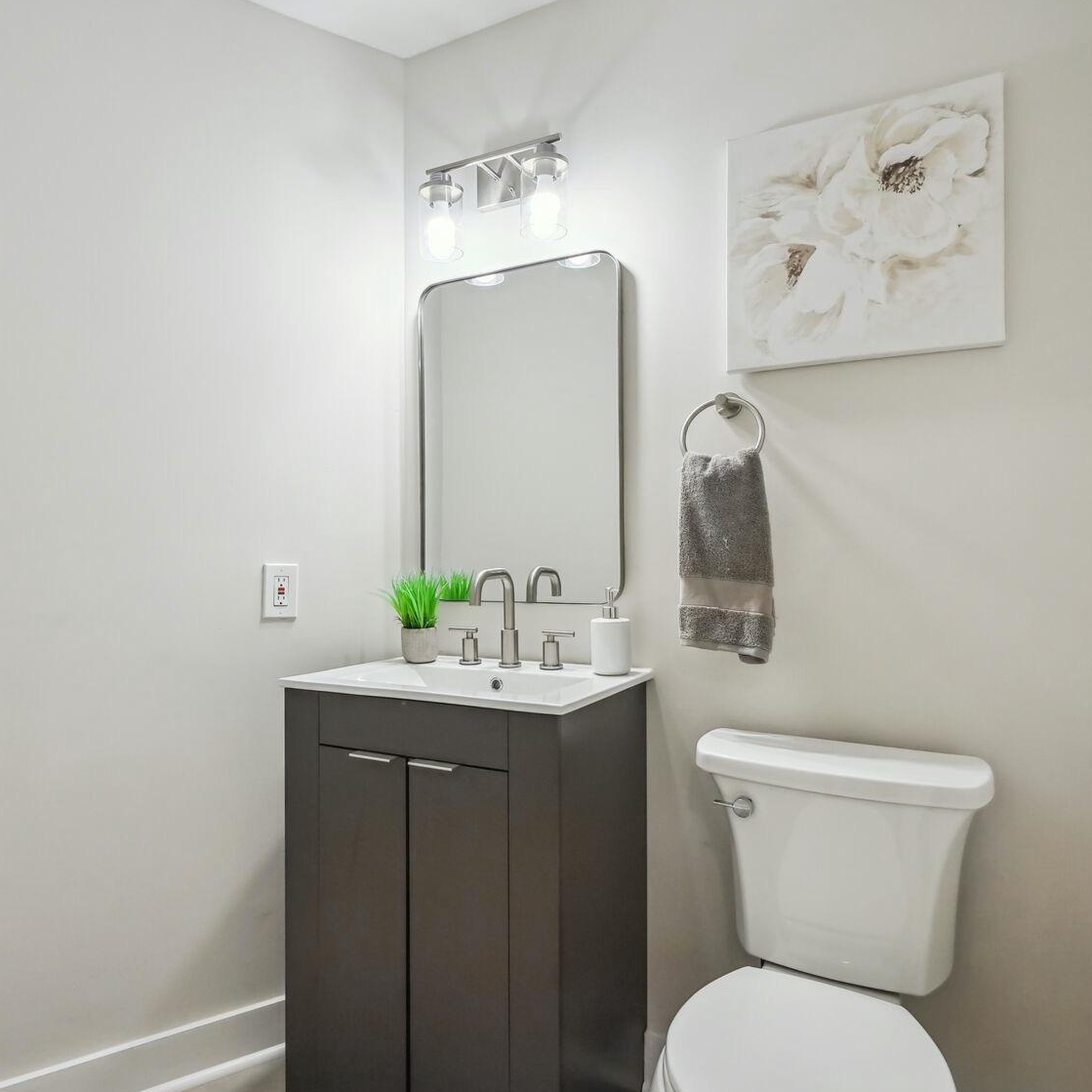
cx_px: 495
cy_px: 558
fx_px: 749
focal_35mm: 21
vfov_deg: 72.1
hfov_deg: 72.0
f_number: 8
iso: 800
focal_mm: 16
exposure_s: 1/200
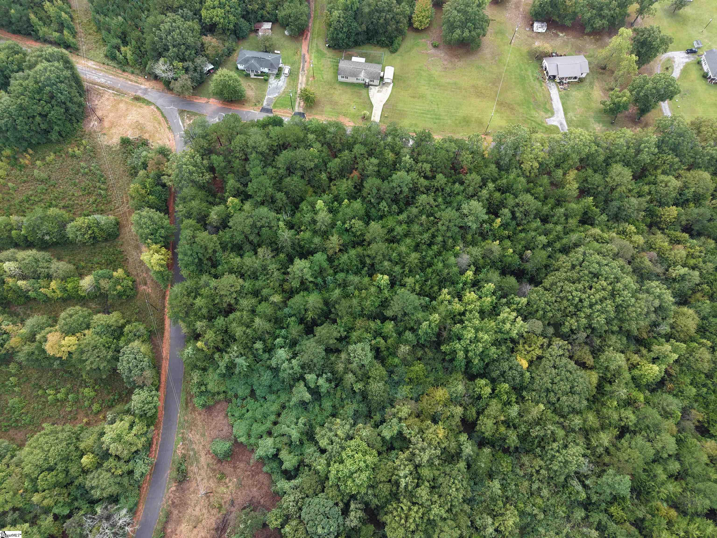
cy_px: 269
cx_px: 358
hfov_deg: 71.6
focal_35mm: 24
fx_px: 497
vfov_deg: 56.8
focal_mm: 8.67
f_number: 1.8
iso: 100
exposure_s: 1/200
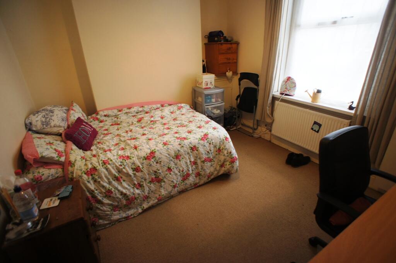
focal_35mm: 24
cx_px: 198
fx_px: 264
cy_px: 132
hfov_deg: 73.8
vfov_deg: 53.1
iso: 250
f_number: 2.8
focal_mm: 16
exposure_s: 1/30
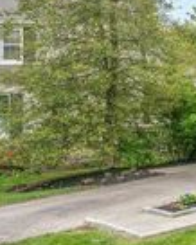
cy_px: 77
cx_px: 433
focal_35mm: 64
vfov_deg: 29.4
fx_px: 462
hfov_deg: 16.0
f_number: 7.1
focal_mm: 18.5
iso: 400
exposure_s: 1/640
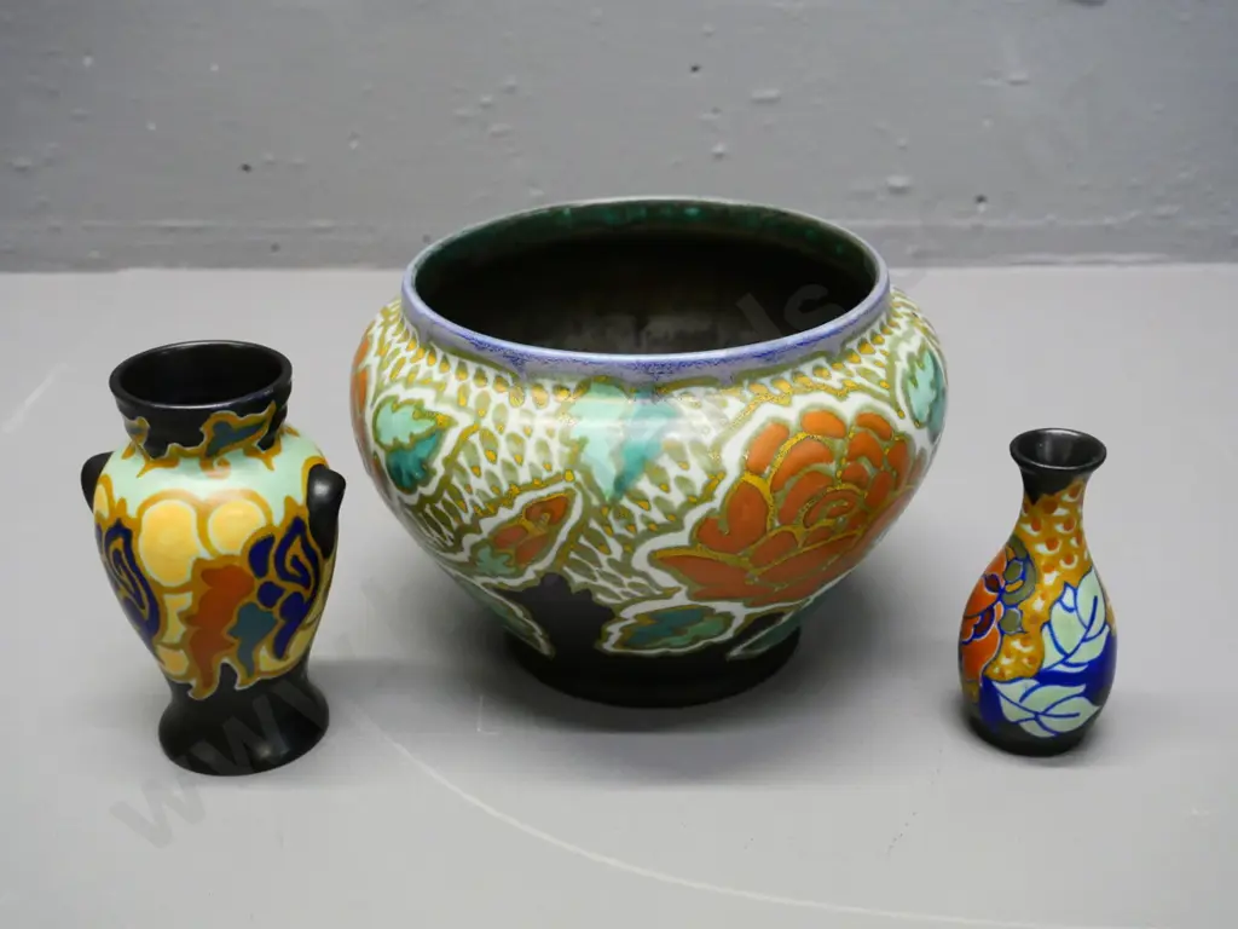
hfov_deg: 42.9
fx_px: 1574
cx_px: 619
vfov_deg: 32.9
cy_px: 464
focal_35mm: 44
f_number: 5.6
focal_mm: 22
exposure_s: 1/125
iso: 3200
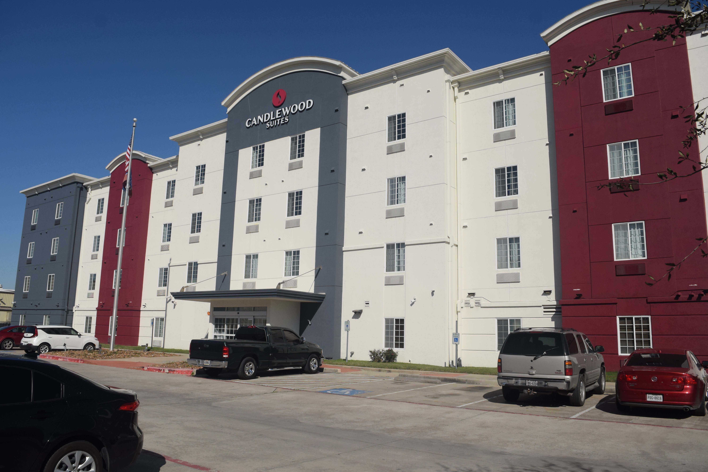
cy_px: 236
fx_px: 531
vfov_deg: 47.9
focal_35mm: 27
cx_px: 354
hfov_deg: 67.4
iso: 500
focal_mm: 18
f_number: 8
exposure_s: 1/4000
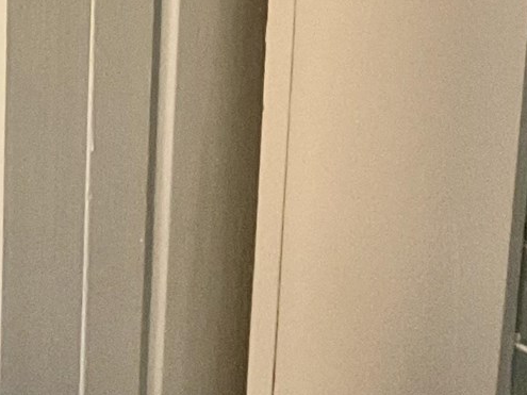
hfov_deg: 13.9
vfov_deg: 9.9
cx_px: -200
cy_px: -488
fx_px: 2055
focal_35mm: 135
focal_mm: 3
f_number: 1.8
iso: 400
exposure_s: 1/30
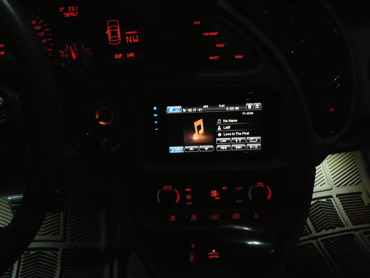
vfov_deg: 39.7
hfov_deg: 51.4
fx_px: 385
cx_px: 185
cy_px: 139
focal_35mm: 36
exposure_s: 1/30
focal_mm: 6
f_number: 2.8
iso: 400
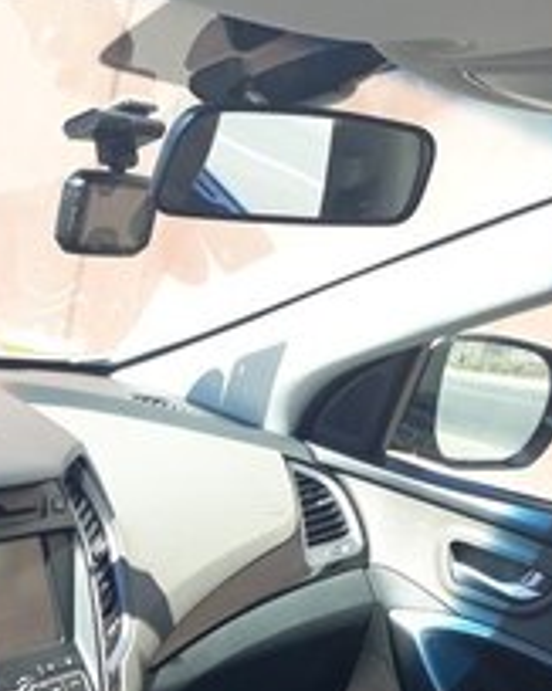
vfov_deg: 27.0
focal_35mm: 64
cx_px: -14
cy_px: 769
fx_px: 1308
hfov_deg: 22.8
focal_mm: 3.6
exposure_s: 1/198
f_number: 1.9
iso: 40
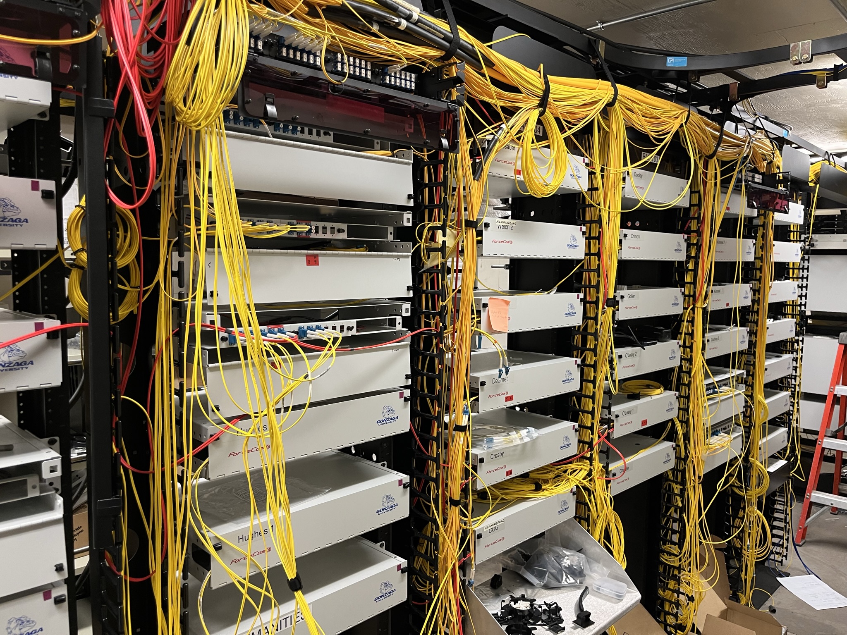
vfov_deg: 53.1
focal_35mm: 26
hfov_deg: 67.3
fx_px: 636
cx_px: 424
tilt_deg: -5.5
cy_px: 318
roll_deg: -1.2
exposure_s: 1/60
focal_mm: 5.1
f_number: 1.6
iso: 100
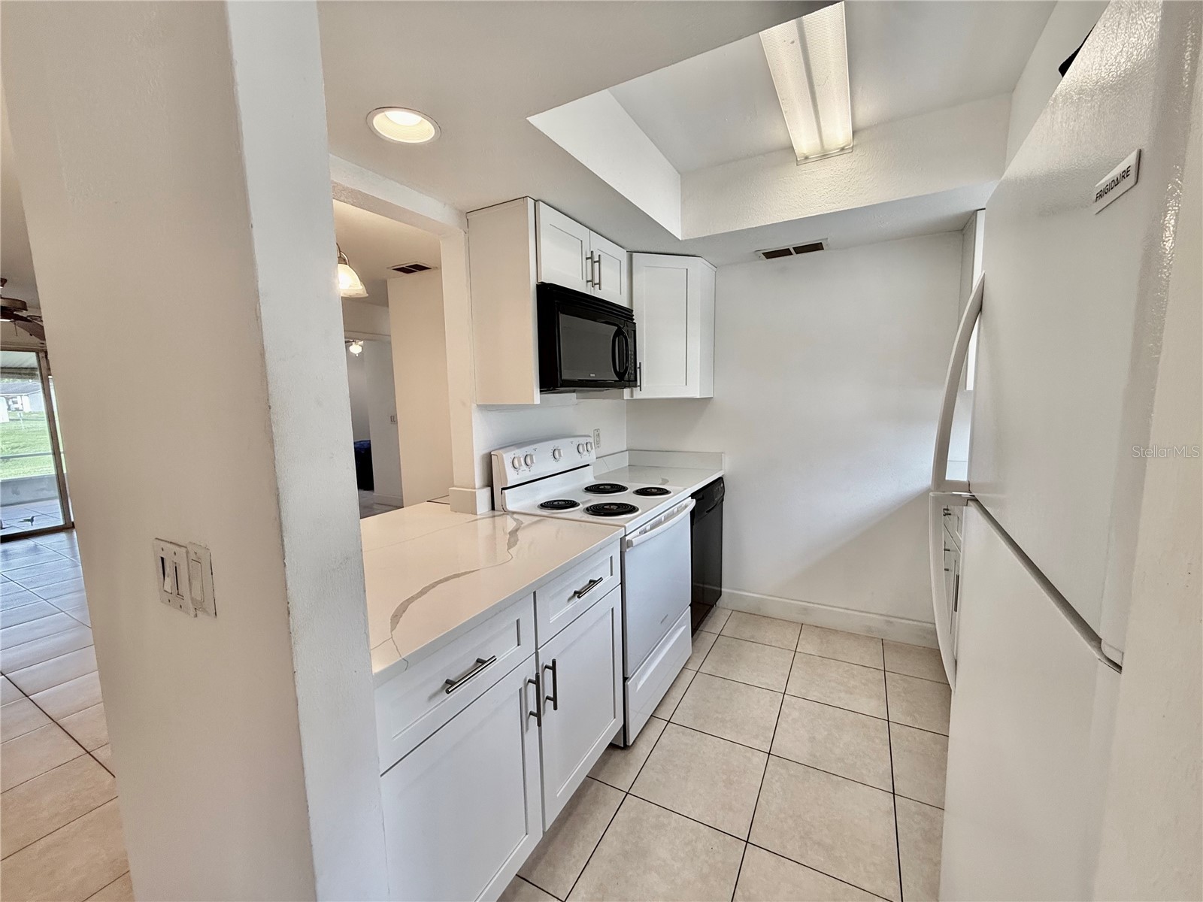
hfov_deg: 102.1
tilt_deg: -6.3
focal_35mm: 14
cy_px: 451
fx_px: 487
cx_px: 602
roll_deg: +1.2
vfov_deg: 85.7
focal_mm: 2.22
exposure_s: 1/120
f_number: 2.2
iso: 125
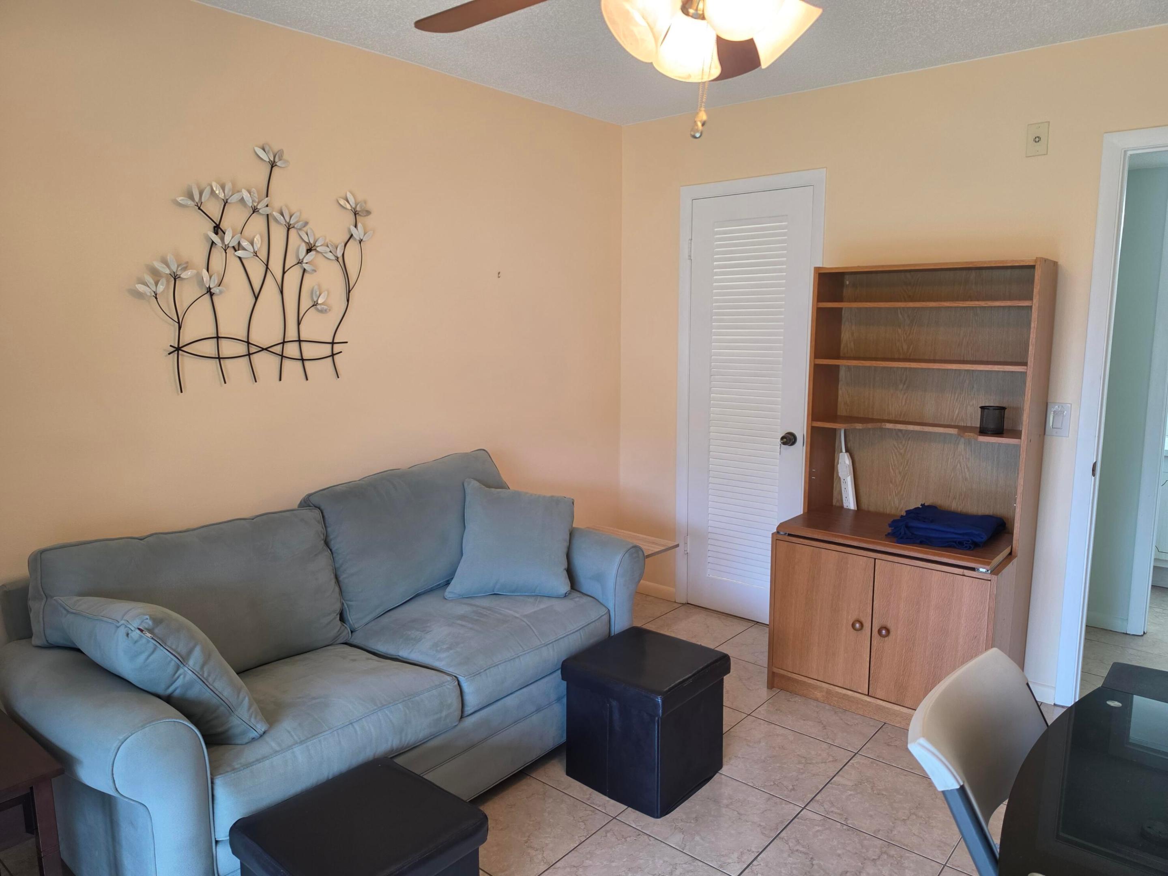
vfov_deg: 58.9
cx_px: 584
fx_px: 776
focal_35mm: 23
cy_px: 438
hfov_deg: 73.9
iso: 125
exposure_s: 1/120
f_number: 1.4
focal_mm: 6.5
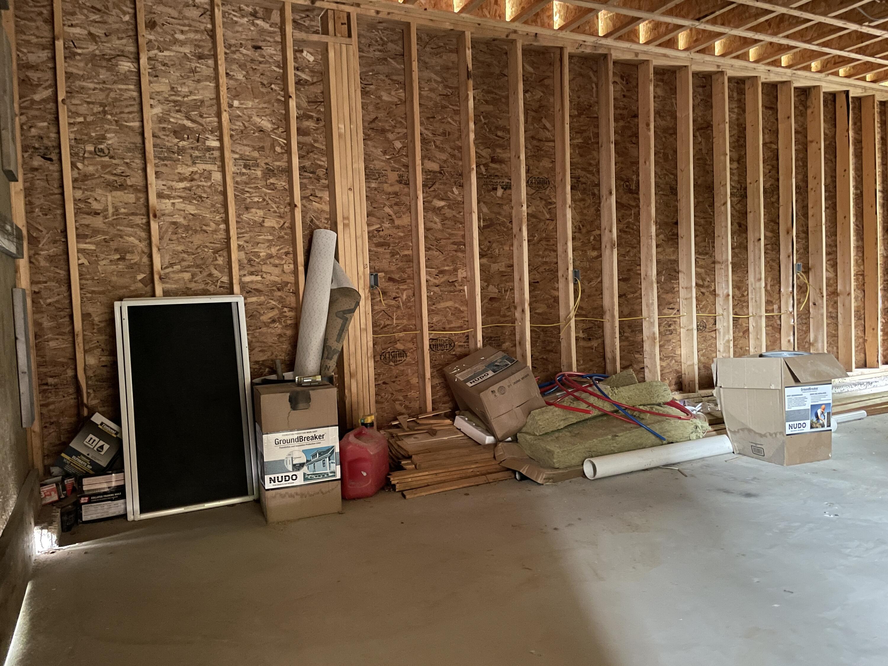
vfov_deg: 53.1
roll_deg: +2.9
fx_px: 667
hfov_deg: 67.3
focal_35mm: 26
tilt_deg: -2.7
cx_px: 444
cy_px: 333
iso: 500
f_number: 1.6
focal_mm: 4.2
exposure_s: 1/13
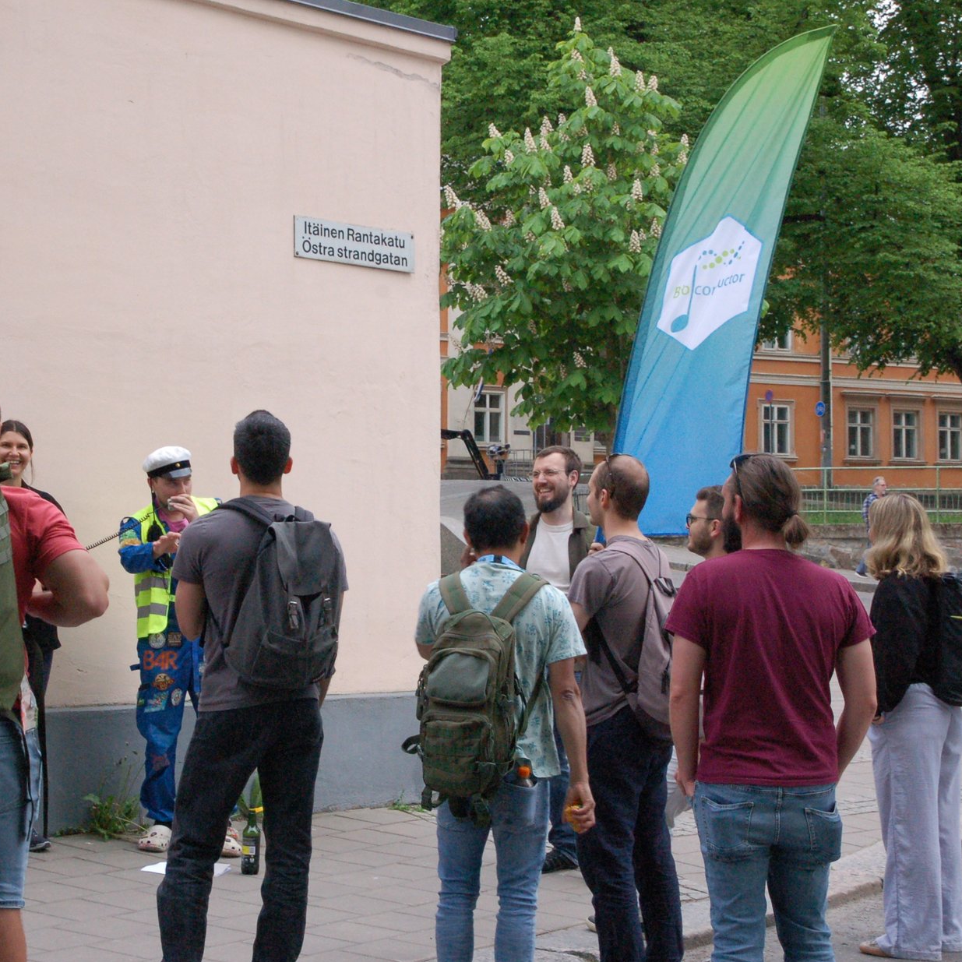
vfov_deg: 26.1
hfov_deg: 26.0
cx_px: 318
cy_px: 480
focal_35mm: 66
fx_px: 2075
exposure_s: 1/125
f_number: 13
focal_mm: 32
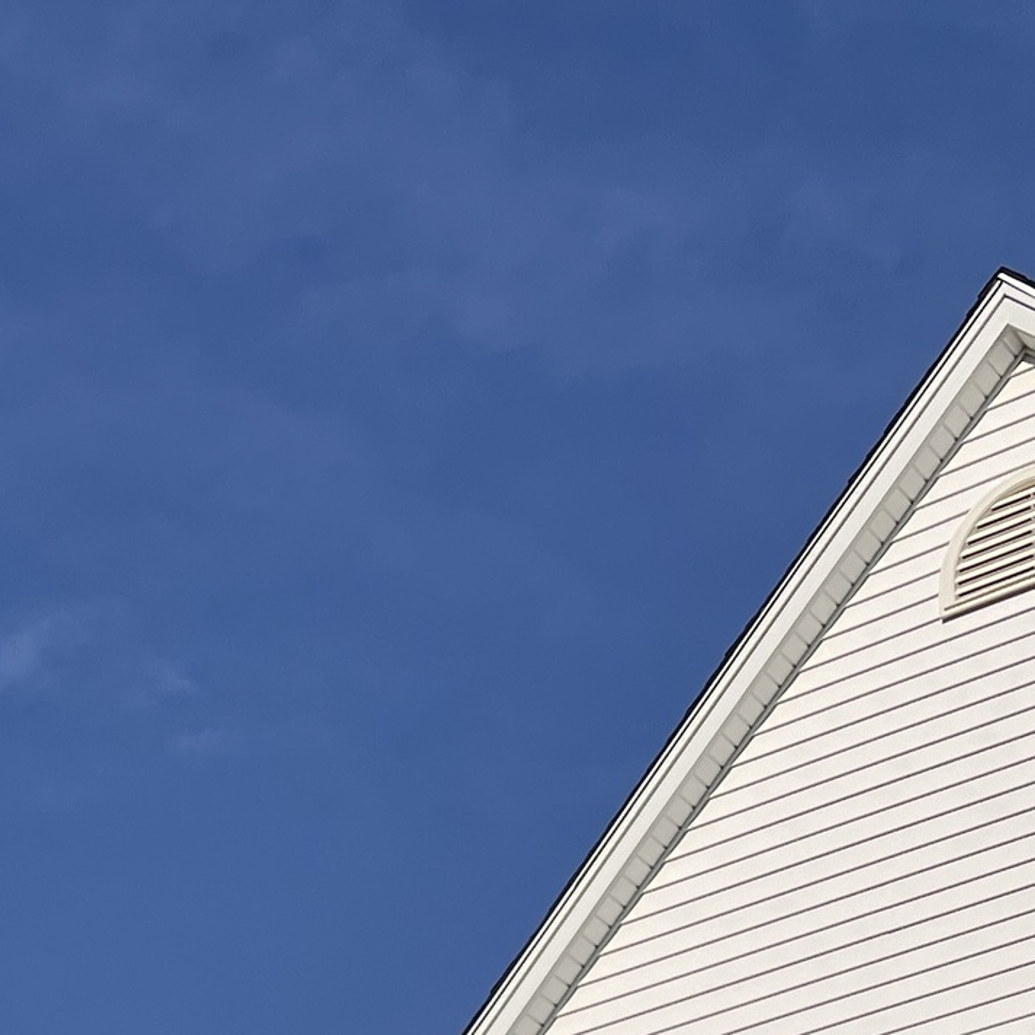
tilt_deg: +17.1
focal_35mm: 99
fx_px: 3349
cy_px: 1662
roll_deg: -0.3
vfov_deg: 15.8
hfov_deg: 17.6
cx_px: 499
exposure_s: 1/12658
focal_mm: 5.7
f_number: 1.5
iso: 50
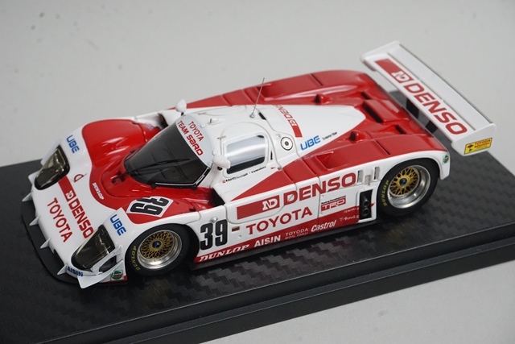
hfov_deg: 29.2
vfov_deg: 19.7
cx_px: 258
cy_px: 172
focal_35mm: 69
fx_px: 987
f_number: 13
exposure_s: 1/60
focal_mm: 46
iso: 3200
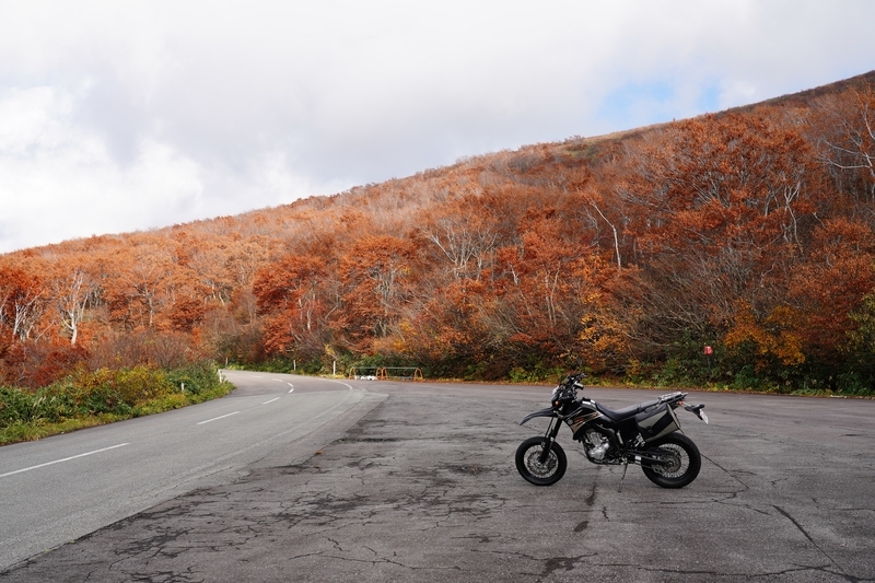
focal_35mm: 34
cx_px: 438
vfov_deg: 38.9
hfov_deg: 55.8
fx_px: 826
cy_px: 292
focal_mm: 34
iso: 100
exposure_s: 1/125
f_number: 9
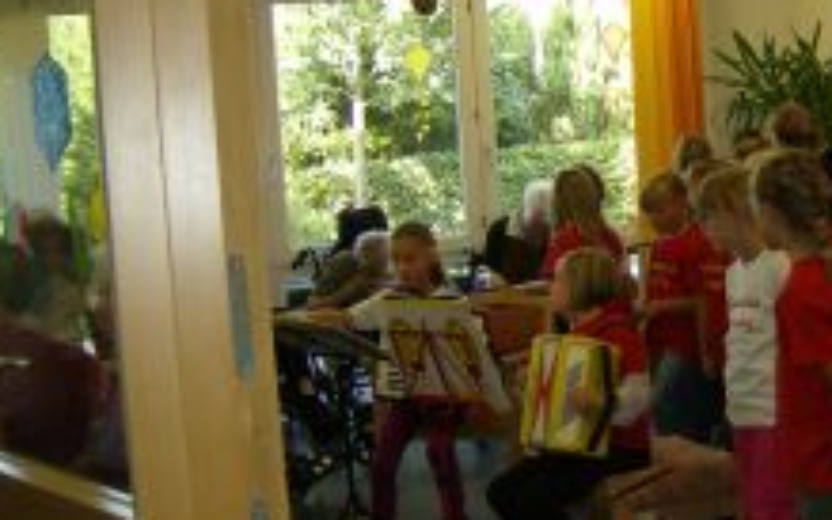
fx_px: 1384
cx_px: 638
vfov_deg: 21.3
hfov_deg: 32.7
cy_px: 279
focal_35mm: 61
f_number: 2.8
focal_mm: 6
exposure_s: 1/60
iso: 200
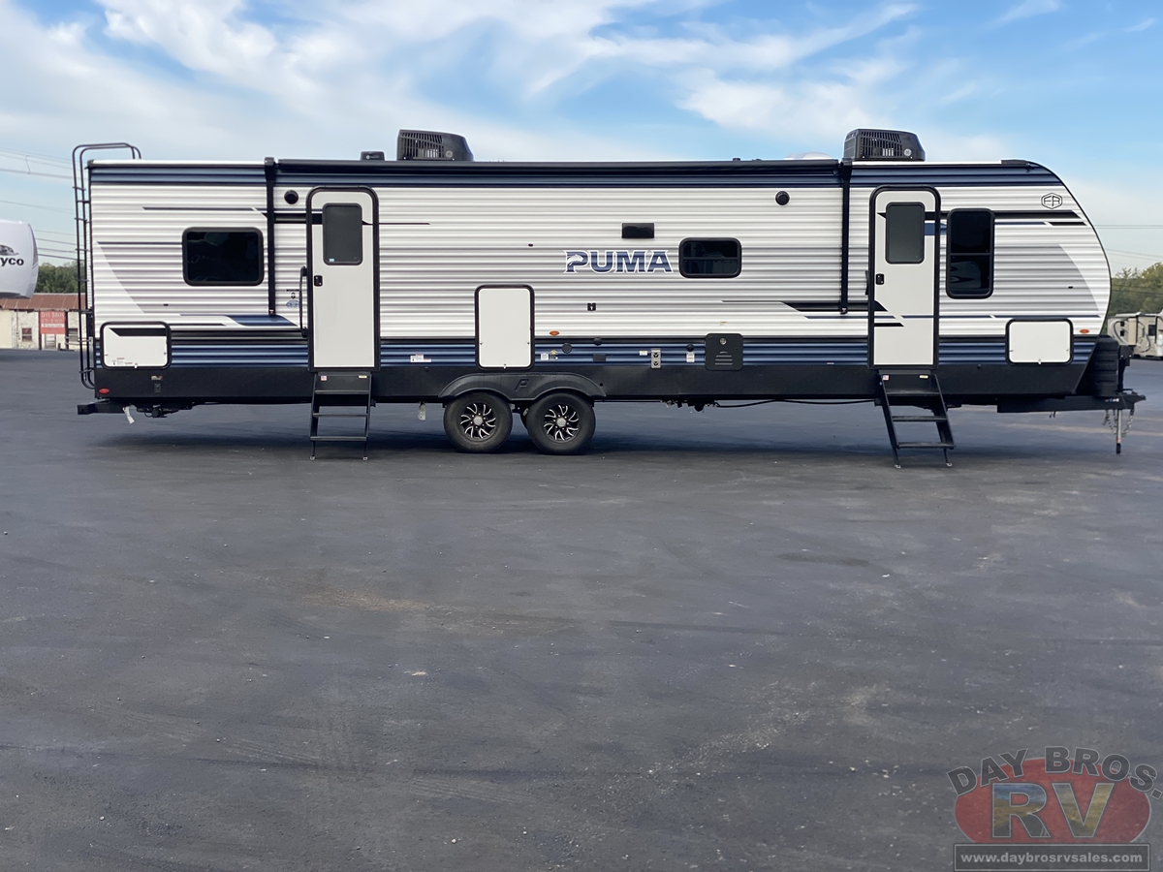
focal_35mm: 52
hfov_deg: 36.8
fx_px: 1747
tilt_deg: -4.6
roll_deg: -1.1
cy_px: 436
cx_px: 582
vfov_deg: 28.0
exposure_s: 1/1142
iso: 20
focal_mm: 6
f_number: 2
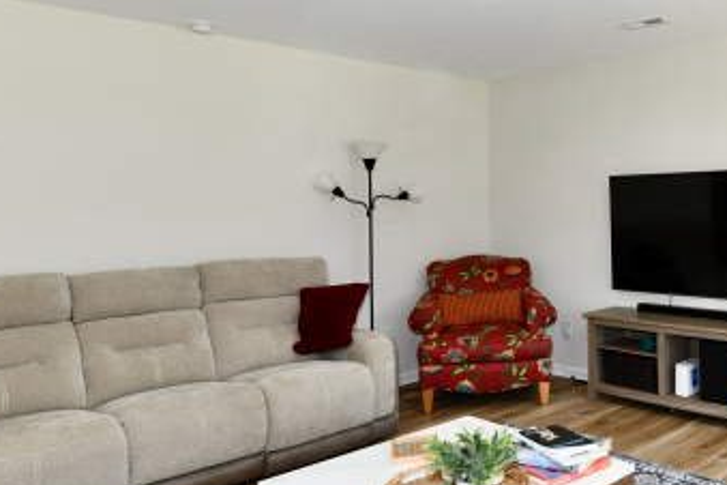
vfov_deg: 42.3
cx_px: 568
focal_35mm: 31
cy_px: 225
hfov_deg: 56.5
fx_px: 626
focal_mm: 14
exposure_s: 1/80
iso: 640
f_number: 6.3
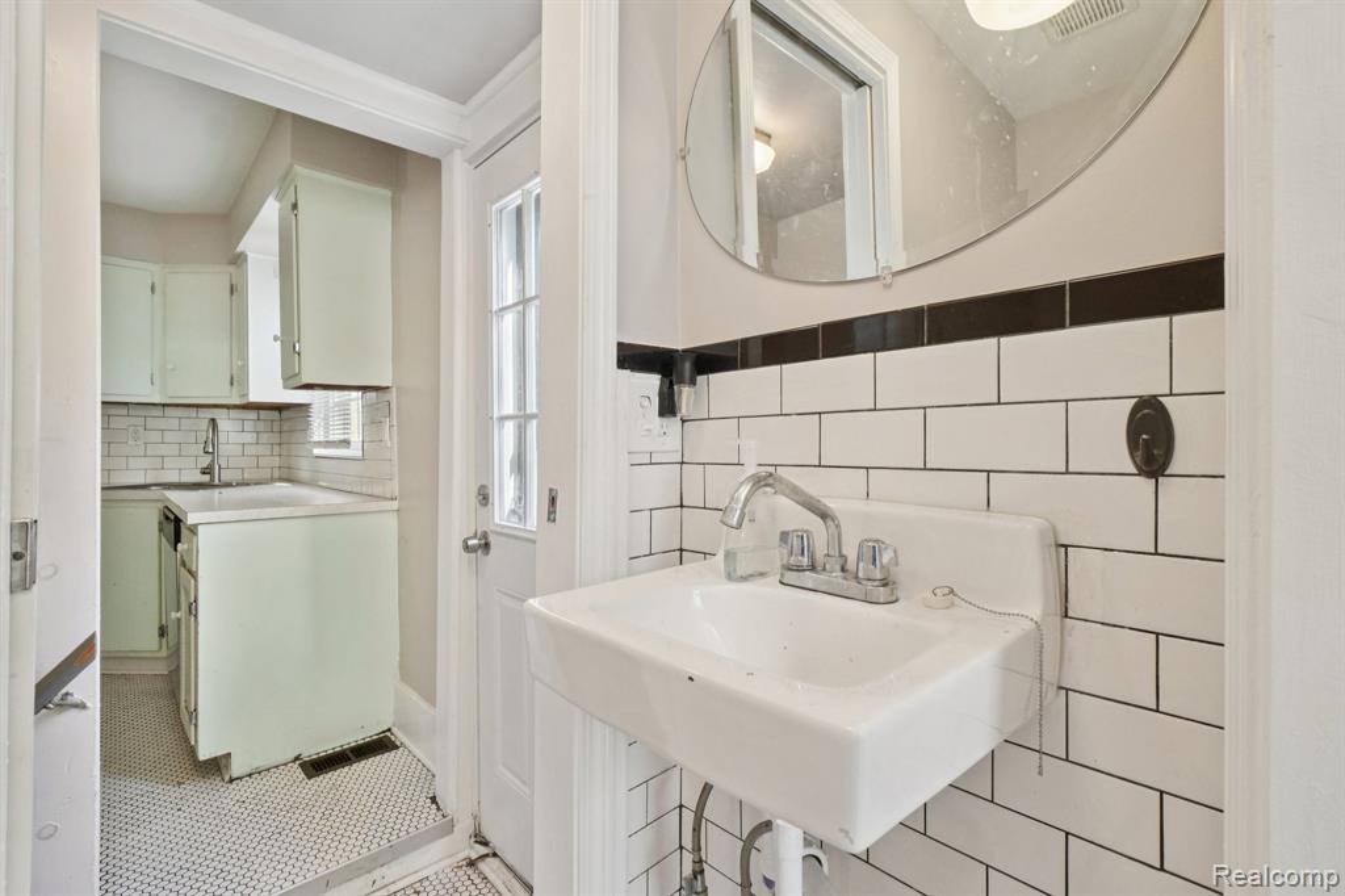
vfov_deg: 77.3
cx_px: 672
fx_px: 560
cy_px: 448
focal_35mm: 15
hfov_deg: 100.4
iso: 500
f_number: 8
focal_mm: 10
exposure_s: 1/30
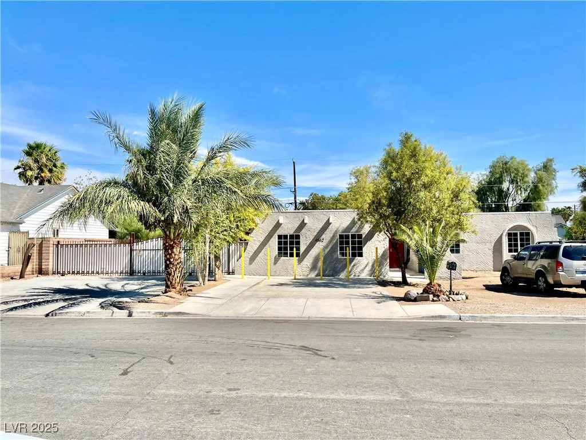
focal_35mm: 25
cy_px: 220
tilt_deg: +2.5
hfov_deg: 69.4
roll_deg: +0.3
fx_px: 423
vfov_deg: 54.9
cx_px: 293
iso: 32
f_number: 1.6
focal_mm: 5.1
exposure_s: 1/4202
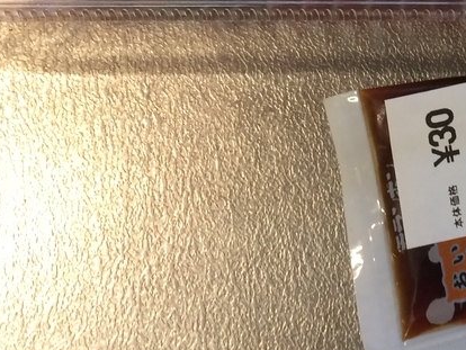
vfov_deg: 17.0
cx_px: 555
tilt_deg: -69.4
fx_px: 1131
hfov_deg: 21.6
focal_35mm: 84
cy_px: -34
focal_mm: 4.15
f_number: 2.2
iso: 100
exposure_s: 1/30
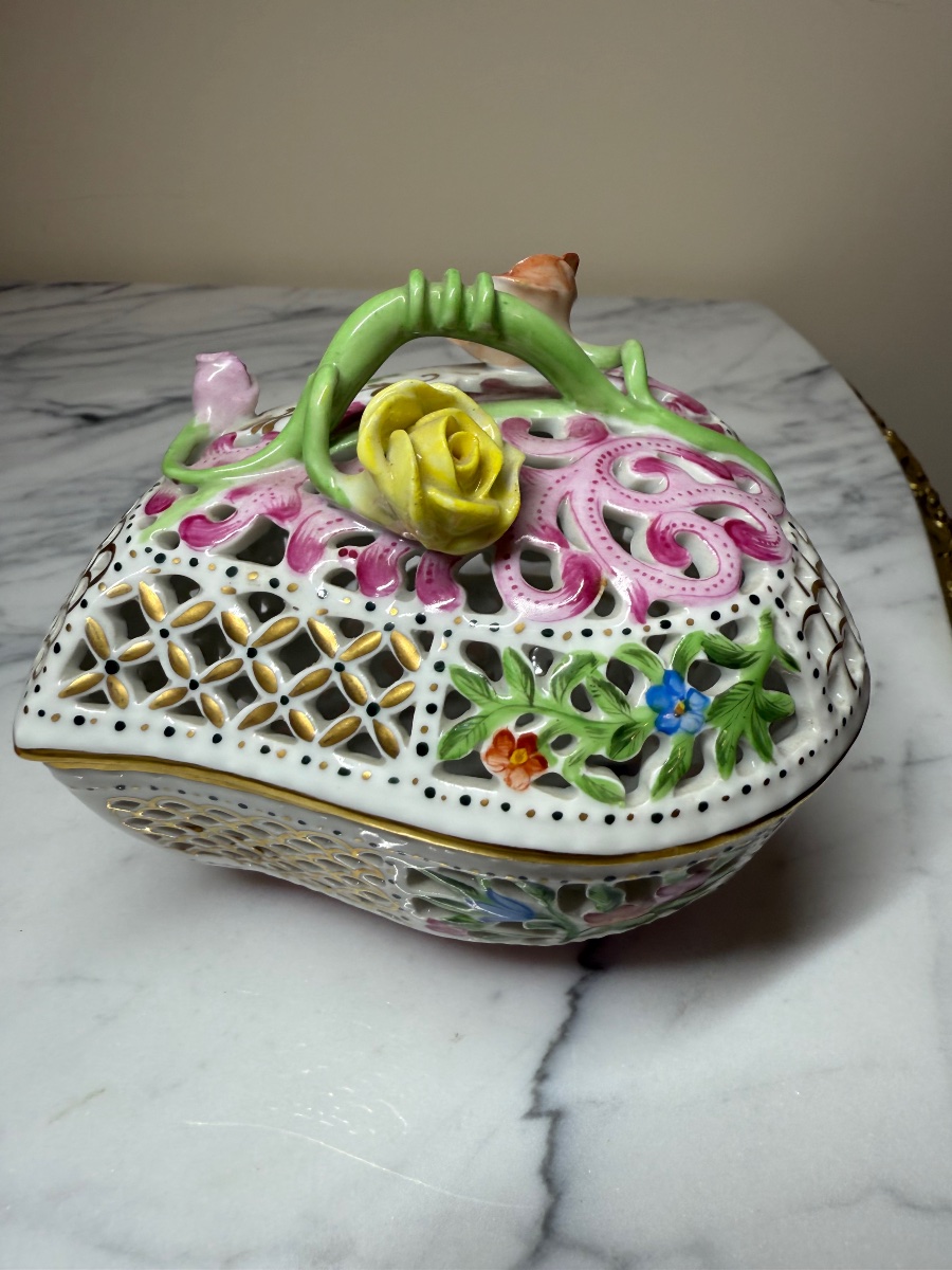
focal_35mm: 24
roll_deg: +0.0
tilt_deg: -41.0
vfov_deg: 71.6
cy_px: 635
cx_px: 476
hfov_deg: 56.8
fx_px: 880
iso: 50
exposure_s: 1/100
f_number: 2.2
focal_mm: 2.22
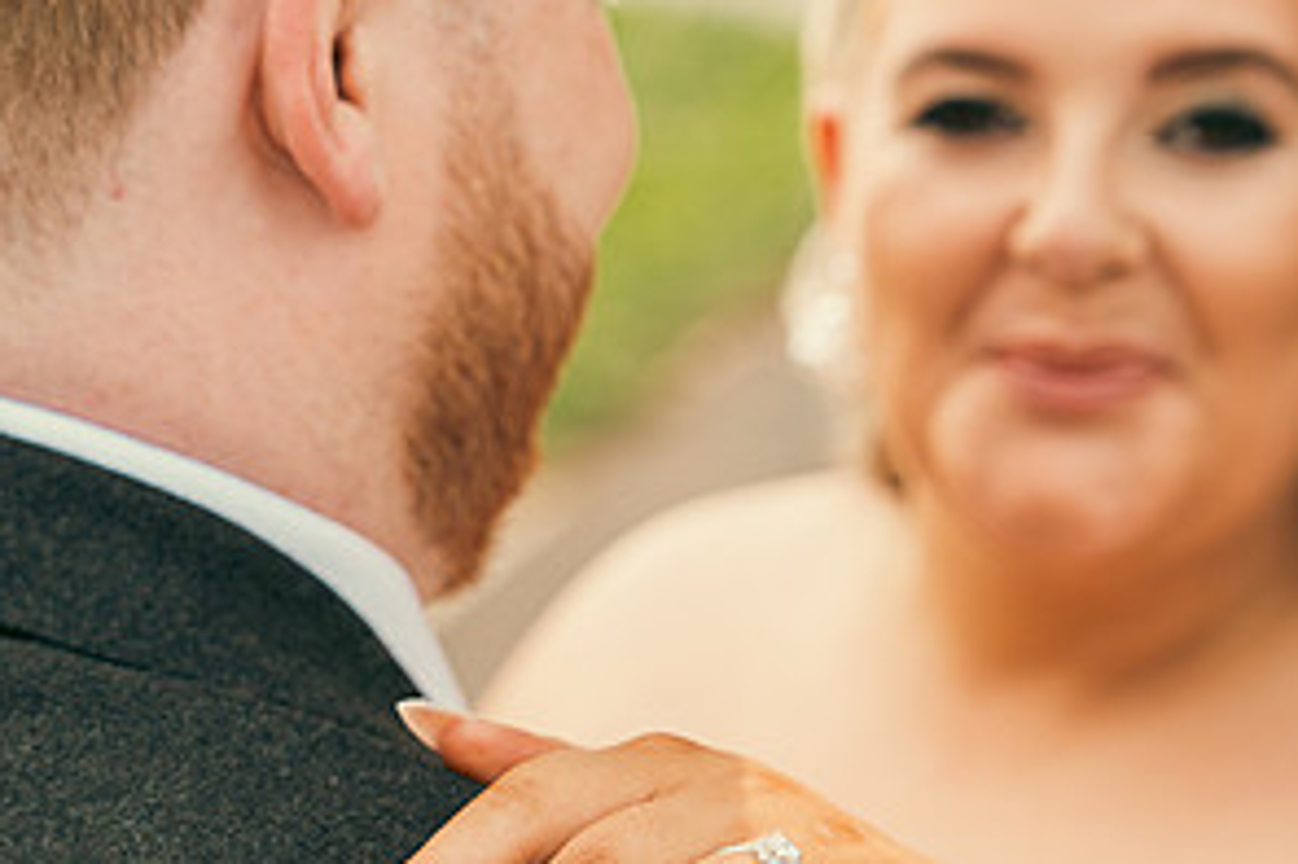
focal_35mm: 106
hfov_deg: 19.3
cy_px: 528
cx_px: 732
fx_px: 3820
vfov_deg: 12.9
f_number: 3.5
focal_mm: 54
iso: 125
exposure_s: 1/320
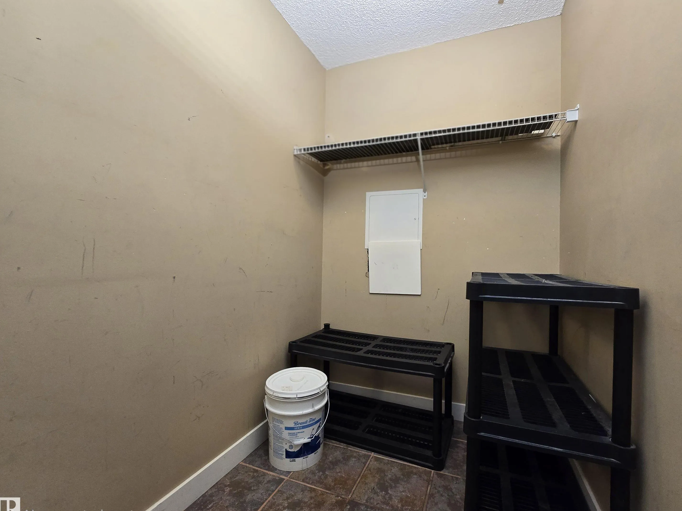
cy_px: 255
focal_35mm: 14
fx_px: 276
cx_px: 363
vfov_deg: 85.7
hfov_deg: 101.9
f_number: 2.2
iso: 250
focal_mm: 2.2
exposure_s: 1/60.2
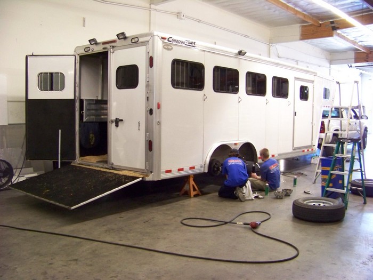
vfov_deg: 39.7
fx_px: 388
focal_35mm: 36
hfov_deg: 51.4
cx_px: 186
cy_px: 140
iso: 400
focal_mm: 5.85
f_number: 2.8
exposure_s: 1/30
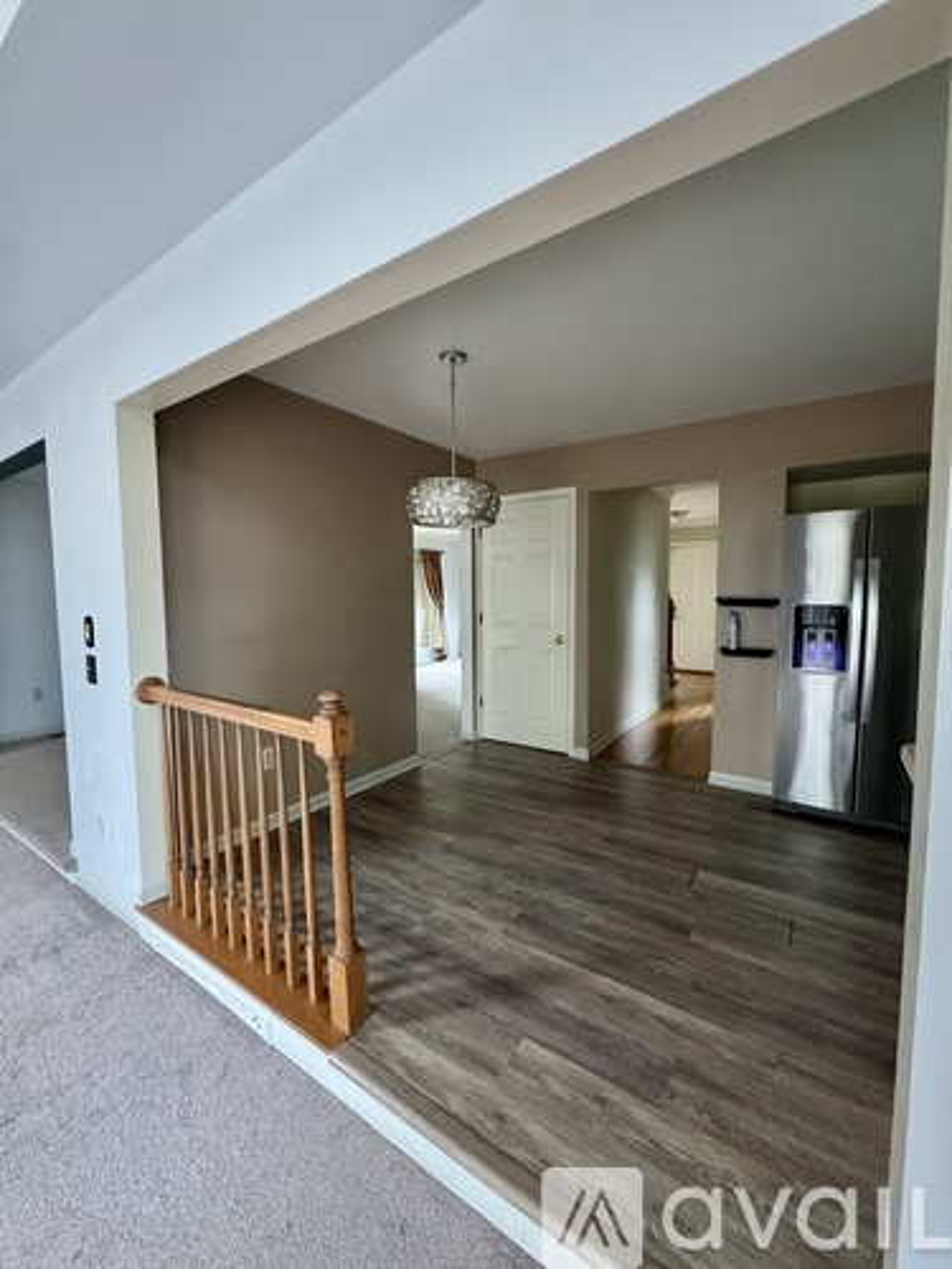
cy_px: 634
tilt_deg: -4.0
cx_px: 476
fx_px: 513
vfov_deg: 102.1
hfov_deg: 85.7
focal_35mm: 14
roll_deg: +1.0
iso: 800
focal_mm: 2.22
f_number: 2.2
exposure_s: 1/40
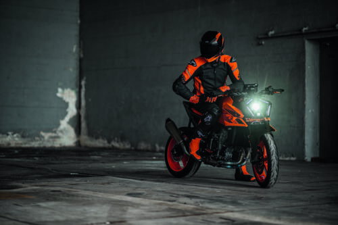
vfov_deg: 16.1
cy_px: 112
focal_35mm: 85
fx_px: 798
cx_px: 169
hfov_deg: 23.9
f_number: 1.8
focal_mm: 85
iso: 320
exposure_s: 1/800
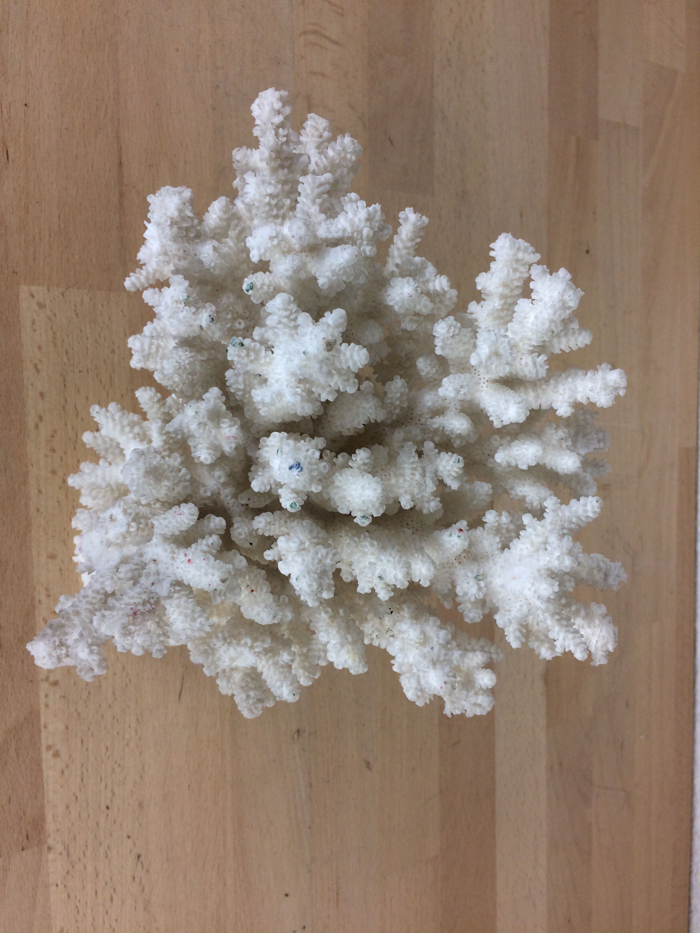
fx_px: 782
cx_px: 350
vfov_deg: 61.7
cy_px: 466
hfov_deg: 48.2
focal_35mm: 29
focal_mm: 4.15
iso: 50
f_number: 2.2
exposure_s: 1/100
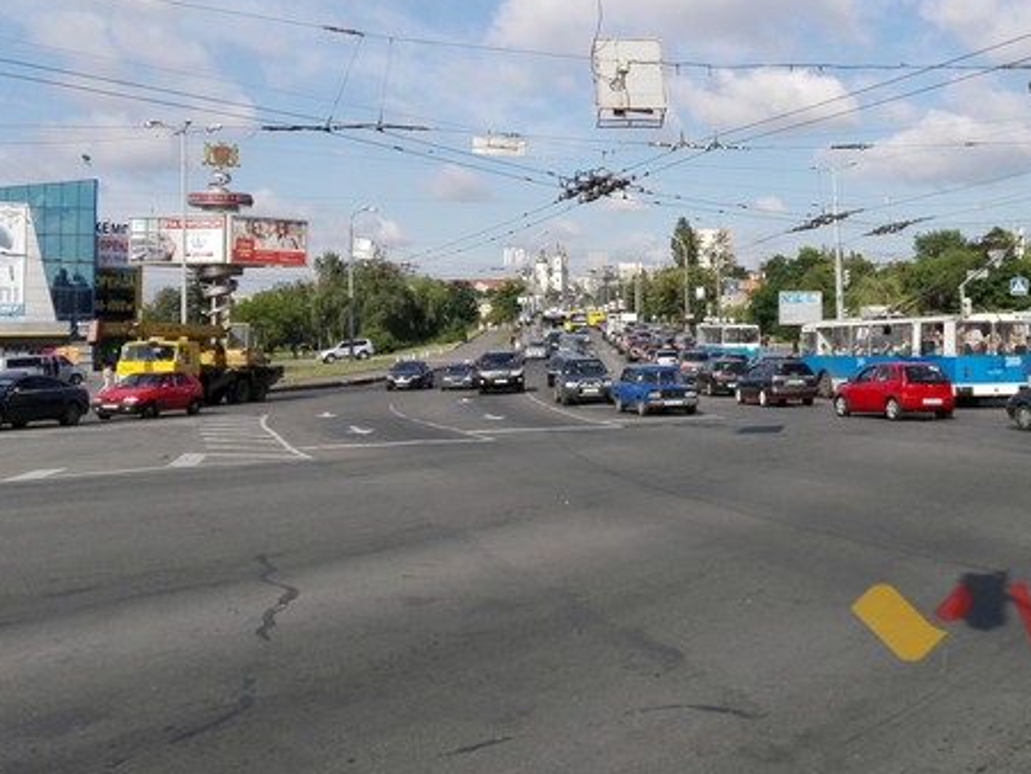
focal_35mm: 42
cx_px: 713
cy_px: 244
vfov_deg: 34.0
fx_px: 1252
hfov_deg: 43.9
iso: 100
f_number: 2
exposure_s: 1/1675
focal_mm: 3.68
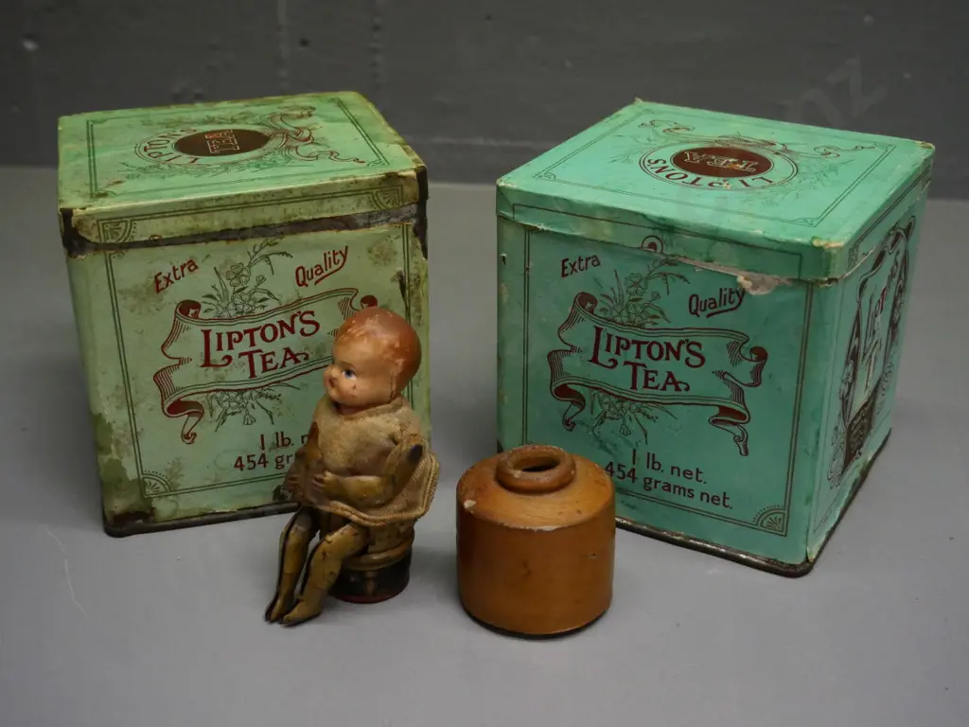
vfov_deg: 31.5
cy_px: 364
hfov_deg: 41.2
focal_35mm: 46
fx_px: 1288
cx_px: 484
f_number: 4.3
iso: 3200
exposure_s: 1/400
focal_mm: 23
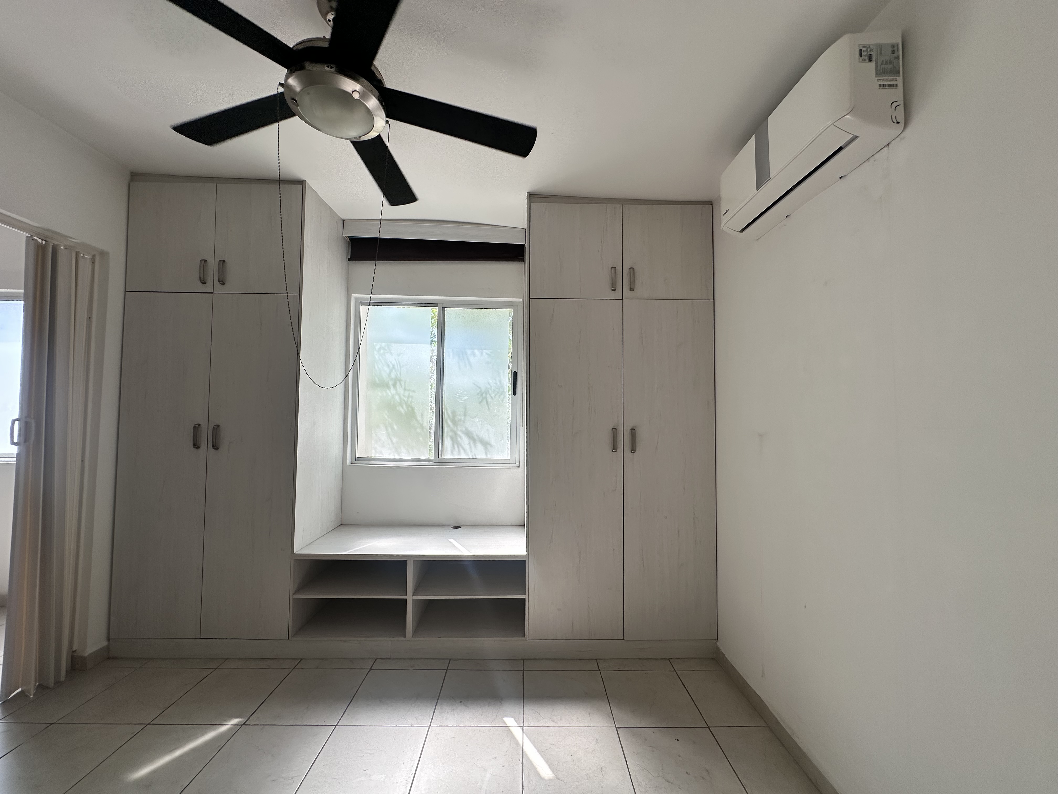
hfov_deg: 102.1
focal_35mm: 14
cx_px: 529
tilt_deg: +2.8
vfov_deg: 85.7
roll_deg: -1.0
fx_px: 428
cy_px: 397
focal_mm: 2.22
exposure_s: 1/352
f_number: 2.2
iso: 40
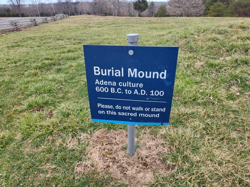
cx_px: 125
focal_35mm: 23
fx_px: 166
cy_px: 94
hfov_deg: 73.9
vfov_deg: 58.9
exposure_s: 1/586
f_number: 1.8
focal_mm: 5.56
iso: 100
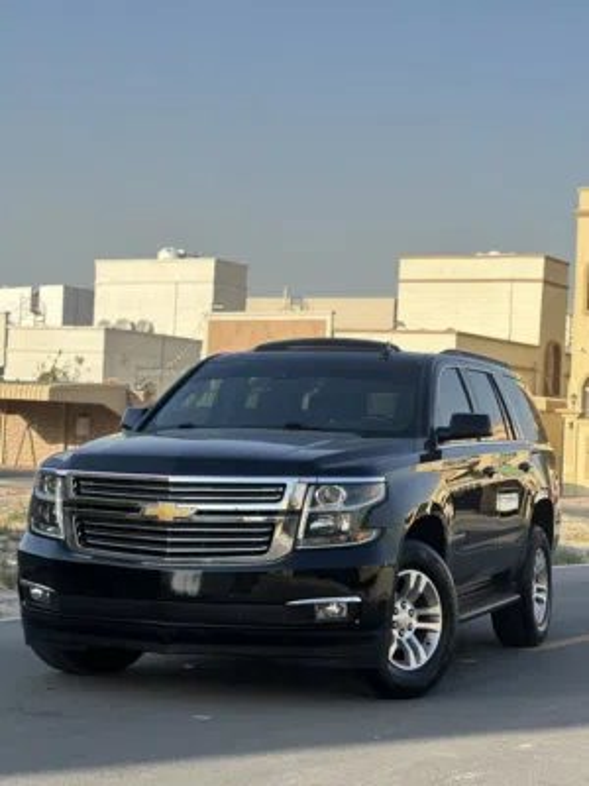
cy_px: 393
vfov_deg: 25.3
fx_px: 1747
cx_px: 294
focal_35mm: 77
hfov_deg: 19.1
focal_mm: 9
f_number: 2.8
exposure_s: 1/213
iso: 32
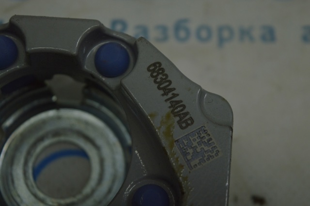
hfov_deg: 24.6
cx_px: 155
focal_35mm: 82
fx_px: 710
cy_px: 103
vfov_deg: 16.5
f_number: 5.6
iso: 400
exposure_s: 1/200
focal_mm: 55
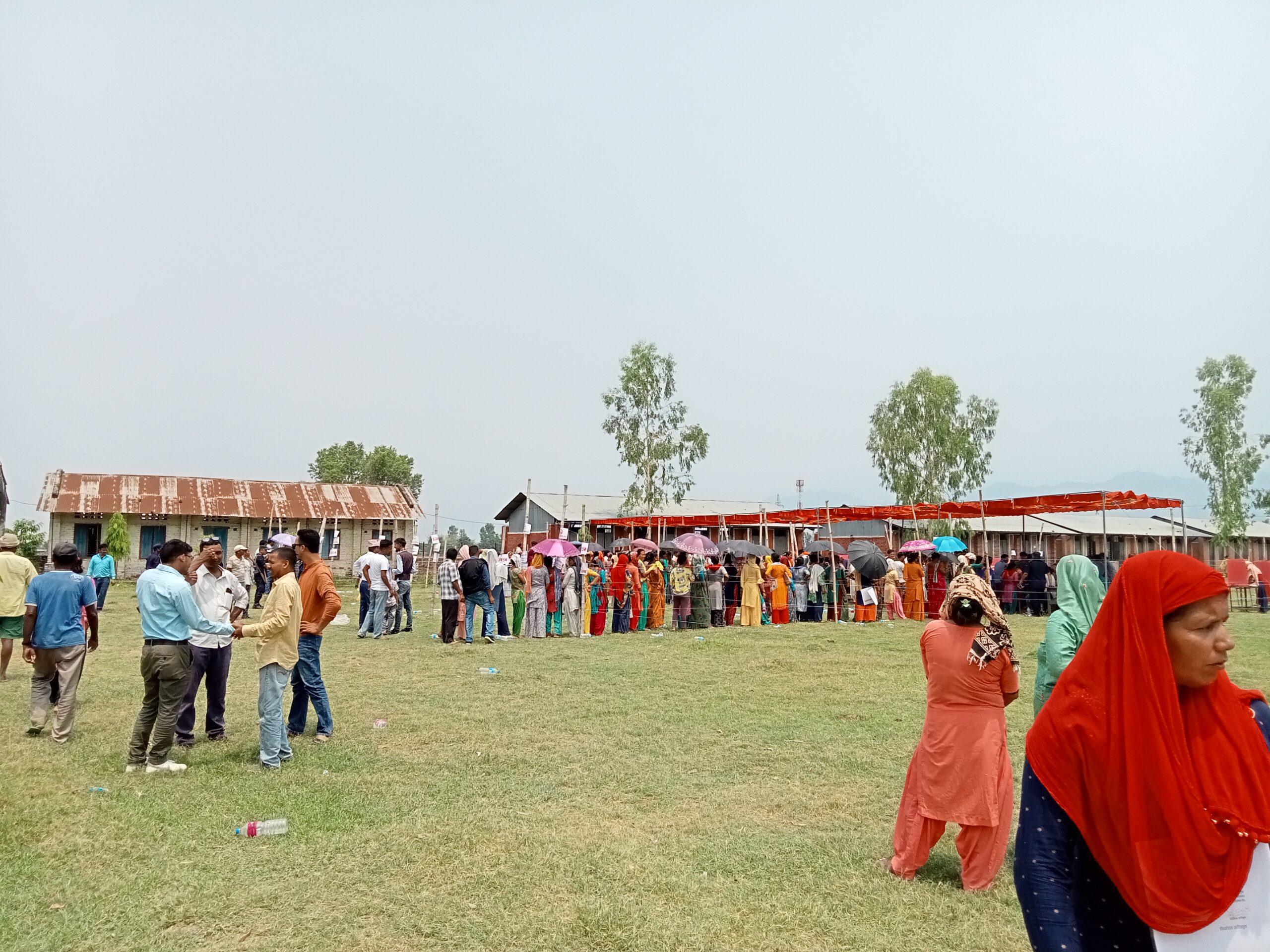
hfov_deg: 63.4
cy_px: 476
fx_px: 1027
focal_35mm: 28
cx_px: 635
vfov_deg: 49.7
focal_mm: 3.46
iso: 103
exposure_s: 1/1160
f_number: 2.2
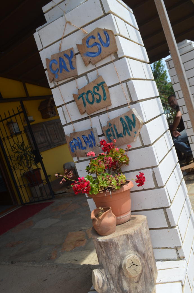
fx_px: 244
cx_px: 97
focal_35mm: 30
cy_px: 146
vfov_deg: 62.0
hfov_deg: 43.4
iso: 125
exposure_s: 1/250
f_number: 8
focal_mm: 20
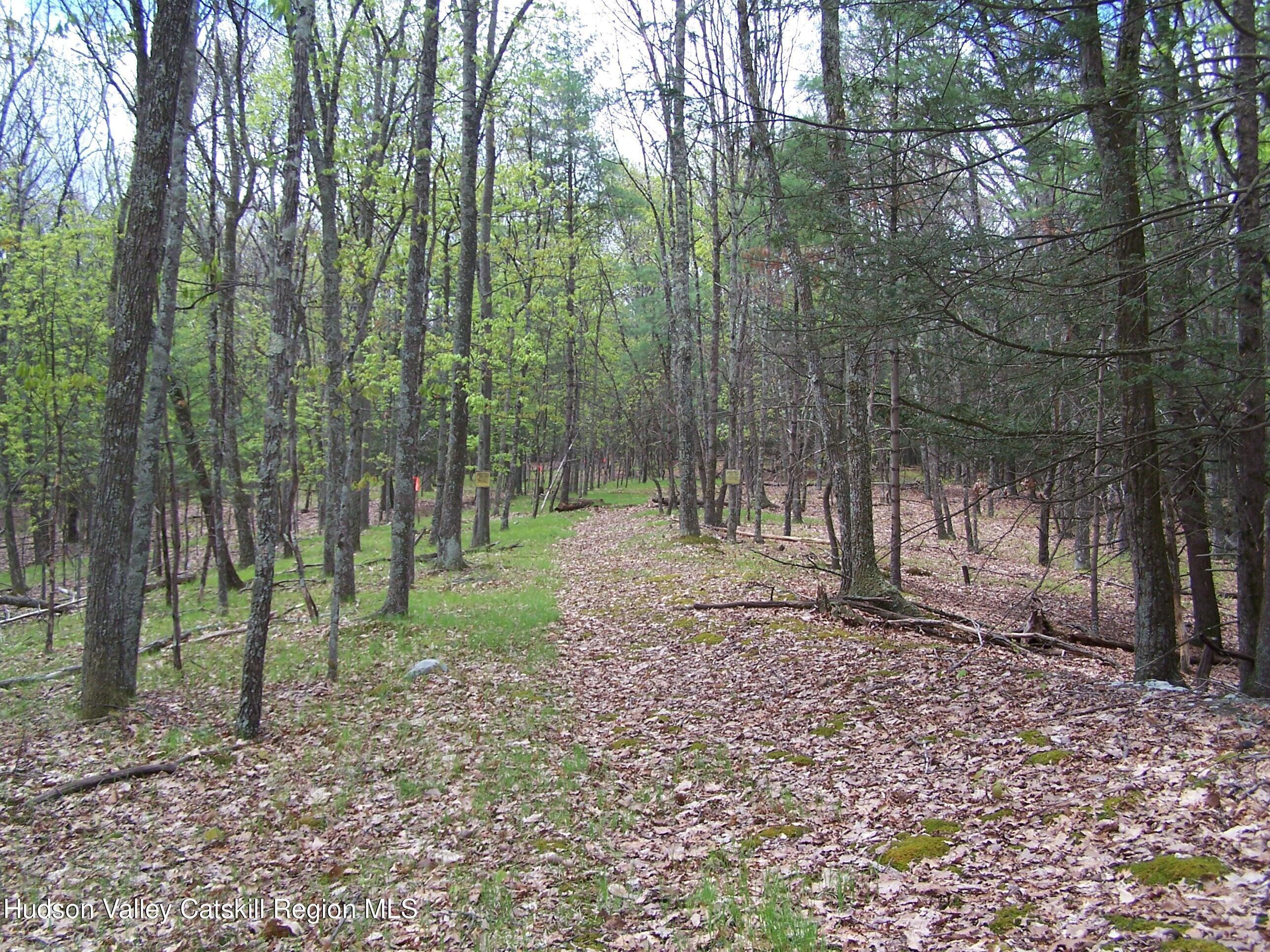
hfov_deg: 49.0
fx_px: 1394
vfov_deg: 37.7
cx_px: 635
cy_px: 476
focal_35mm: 38
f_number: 2.8
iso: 80
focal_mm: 6.3
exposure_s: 1/250
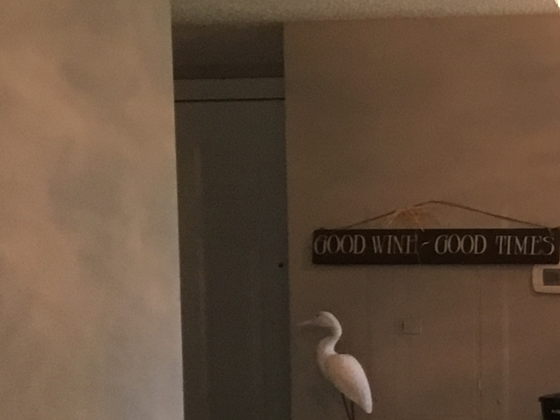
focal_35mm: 121
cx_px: 584
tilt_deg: -6.3
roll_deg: -0.7
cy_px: 486
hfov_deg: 15.9
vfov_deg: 12.0
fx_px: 1957
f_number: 2.4
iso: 40
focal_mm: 3.3
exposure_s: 1/30
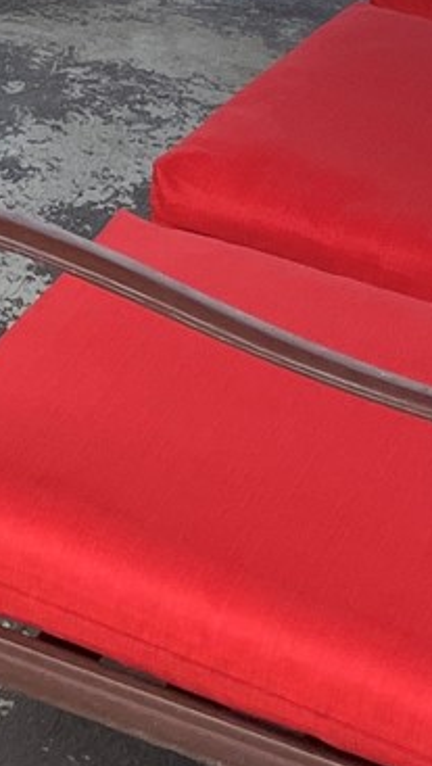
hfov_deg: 7.0
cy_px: -463
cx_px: -824
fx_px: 3211
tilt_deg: -12.4
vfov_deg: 12.7
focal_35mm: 158
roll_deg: +1.7
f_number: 1.6
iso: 32
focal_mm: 4.2
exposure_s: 1/1125
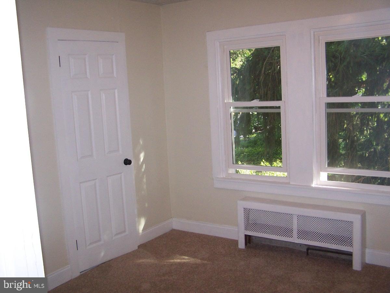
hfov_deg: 49.0
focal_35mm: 38
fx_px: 428
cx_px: 195
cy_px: 146
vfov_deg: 37.7
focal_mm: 6.3
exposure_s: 1/60
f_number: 2.8
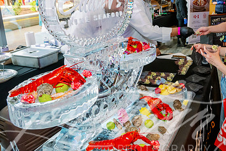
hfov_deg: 48.8
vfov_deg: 33.7
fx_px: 245
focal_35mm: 39
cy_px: 44
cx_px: 149
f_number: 6.3
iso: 2000
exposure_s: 1/100
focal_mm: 24
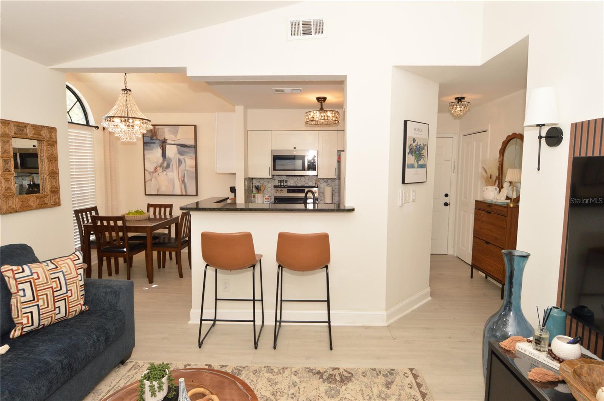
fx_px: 302
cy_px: 200
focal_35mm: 18
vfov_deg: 67.3
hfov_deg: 90.1
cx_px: 302
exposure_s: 1/80
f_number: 9
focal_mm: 12
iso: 800
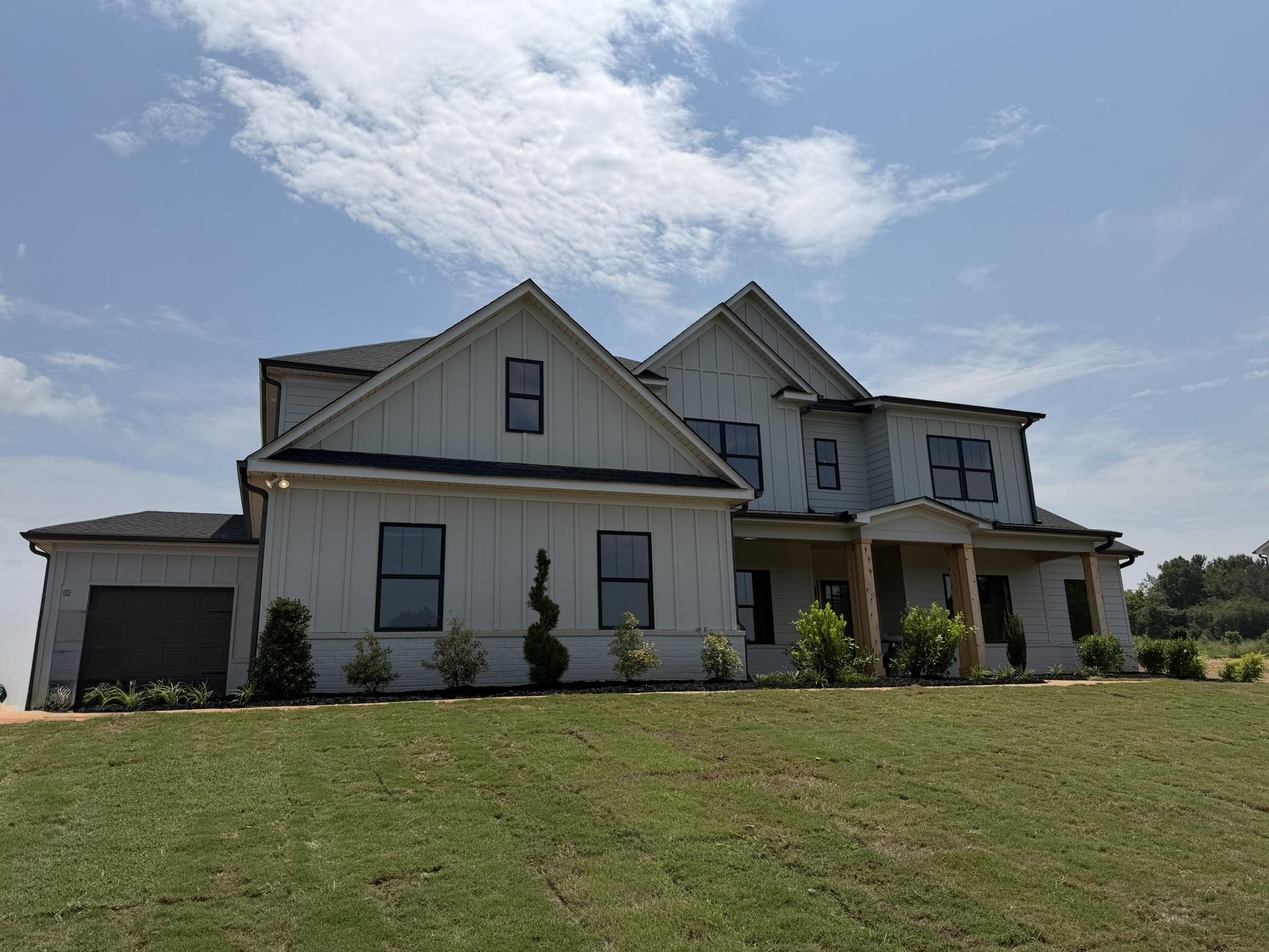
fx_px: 880
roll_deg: +1.6
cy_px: 476
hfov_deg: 71.6
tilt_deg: +15.2
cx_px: 634
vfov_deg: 56.8
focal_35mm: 24
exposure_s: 1/11905
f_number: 1.78
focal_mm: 6.76
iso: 80
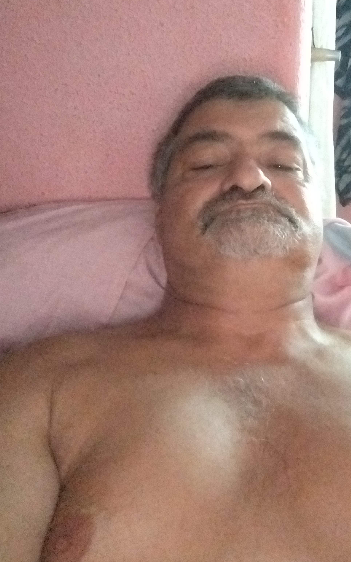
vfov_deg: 51.3
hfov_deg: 32.9
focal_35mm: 38
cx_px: 262
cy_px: 237
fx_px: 582
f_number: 2.45
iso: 5801
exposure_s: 1/11.1
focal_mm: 3.25
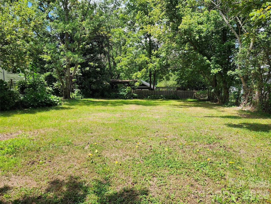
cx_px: 136
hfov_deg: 73.9
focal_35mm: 23
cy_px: 102
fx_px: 180
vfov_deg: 58.9
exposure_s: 1/816
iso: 20
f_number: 1.8
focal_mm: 5.4
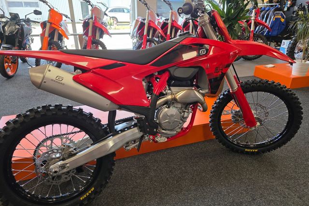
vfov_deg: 53.1
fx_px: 206
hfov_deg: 73.8
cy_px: 101
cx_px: 154
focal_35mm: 24
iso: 80
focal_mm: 6.3
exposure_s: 1/100
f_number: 1.7
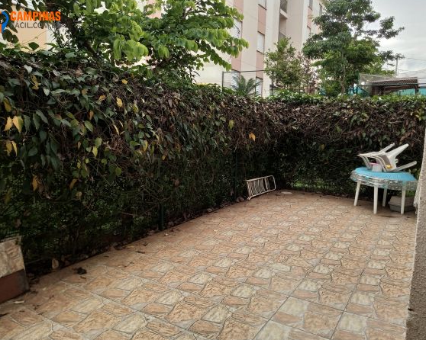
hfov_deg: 77.6
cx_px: 216
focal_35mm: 21
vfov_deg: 65.5
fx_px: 265
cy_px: 169
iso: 115
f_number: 2
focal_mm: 3.54
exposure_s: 1/366
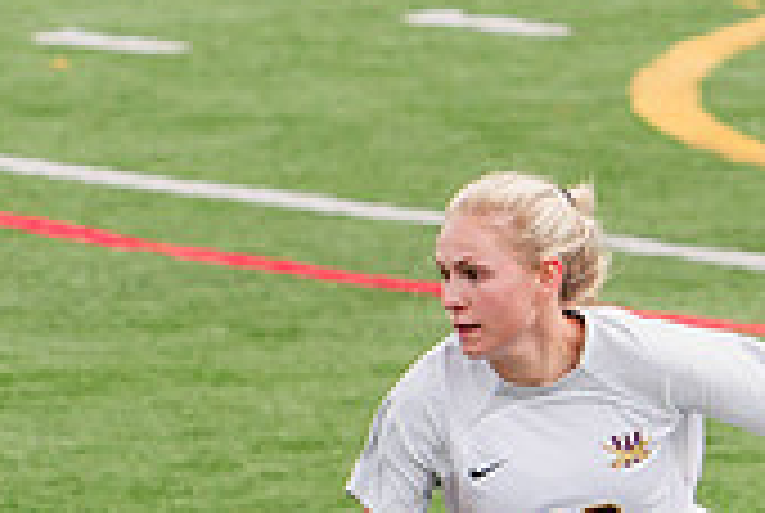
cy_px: 731
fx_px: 30653
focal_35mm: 1440
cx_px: 509
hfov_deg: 1.4
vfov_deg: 1.0
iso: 640
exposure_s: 1/1600
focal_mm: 335
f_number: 6.3
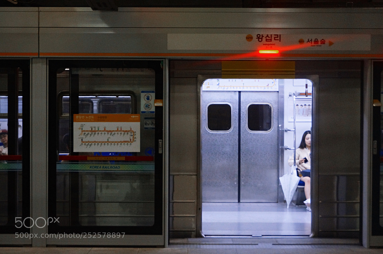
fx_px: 606
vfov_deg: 23.7
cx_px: 192
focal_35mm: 57
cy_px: 127
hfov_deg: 35.1
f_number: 5.6
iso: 2500
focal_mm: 38
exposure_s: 1/60
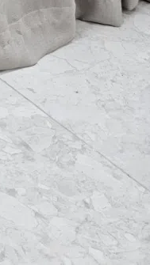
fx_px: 720
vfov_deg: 19.6
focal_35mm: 102
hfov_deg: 10.1
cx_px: -236
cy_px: -56
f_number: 1.7
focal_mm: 6.3
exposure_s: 1/120
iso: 1000
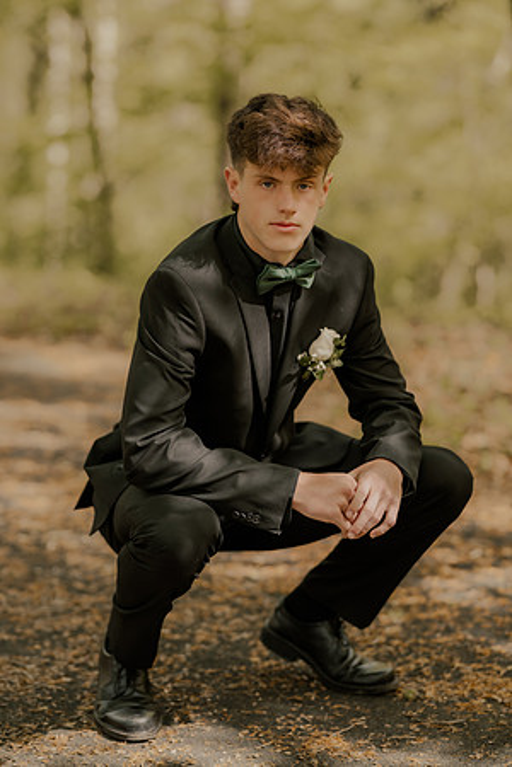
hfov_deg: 16.1
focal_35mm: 85
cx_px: 256
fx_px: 1813
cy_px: 384
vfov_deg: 23.9
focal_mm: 85
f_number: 2
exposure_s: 1/500
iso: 100
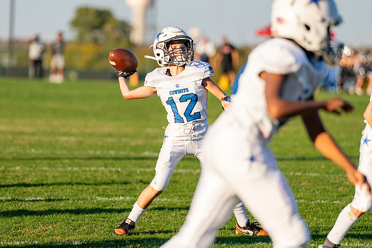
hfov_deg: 6.7
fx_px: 3180
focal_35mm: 308
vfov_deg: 4.5
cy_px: 119
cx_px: 145
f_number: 2.8
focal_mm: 200
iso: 200
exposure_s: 1/2500
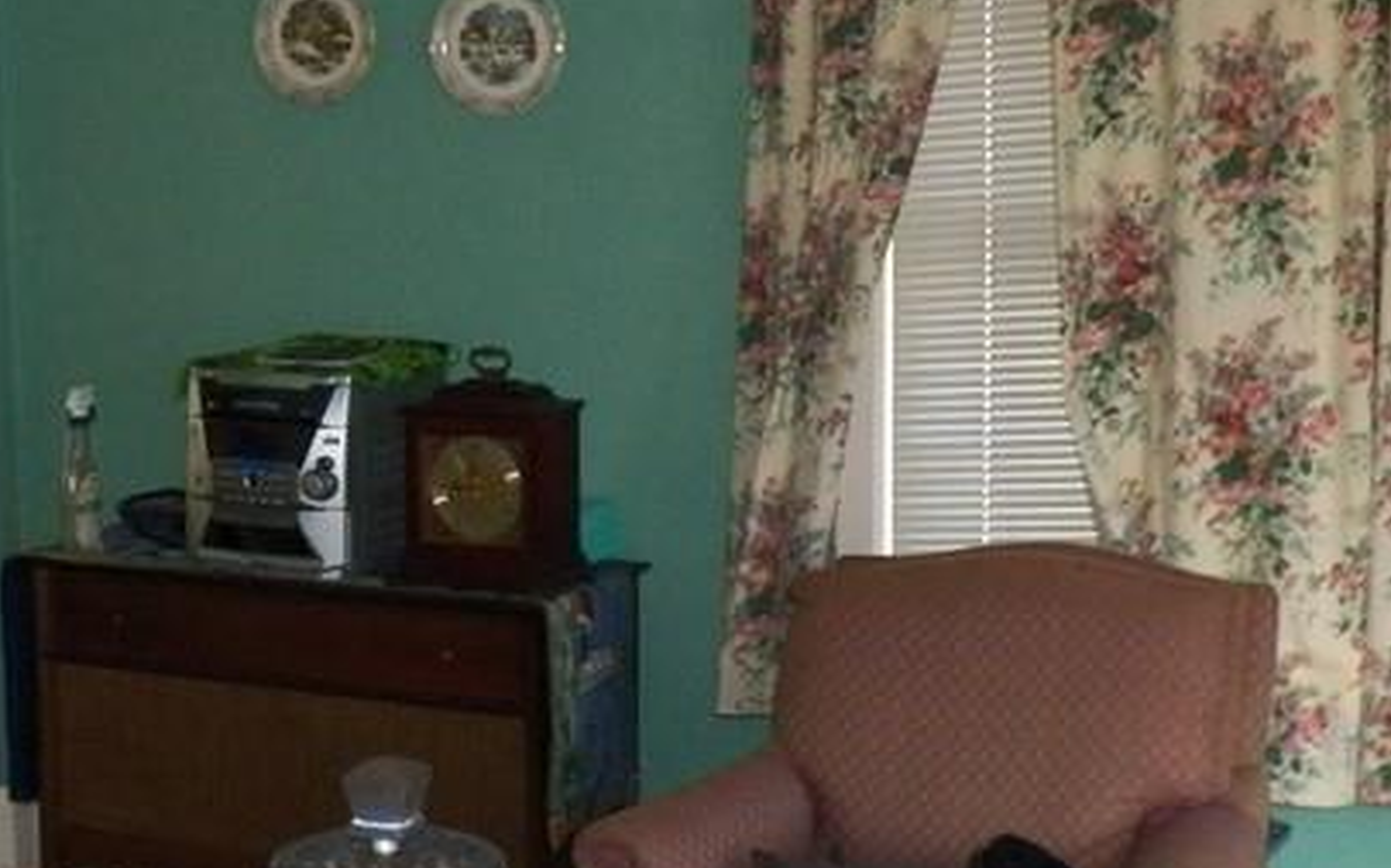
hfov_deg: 26.3
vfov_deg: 17.4
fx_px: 2843
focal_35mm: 75
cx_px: 74
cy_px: 477
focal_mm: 4.9
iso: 400
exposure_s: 1/30
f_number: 2.8
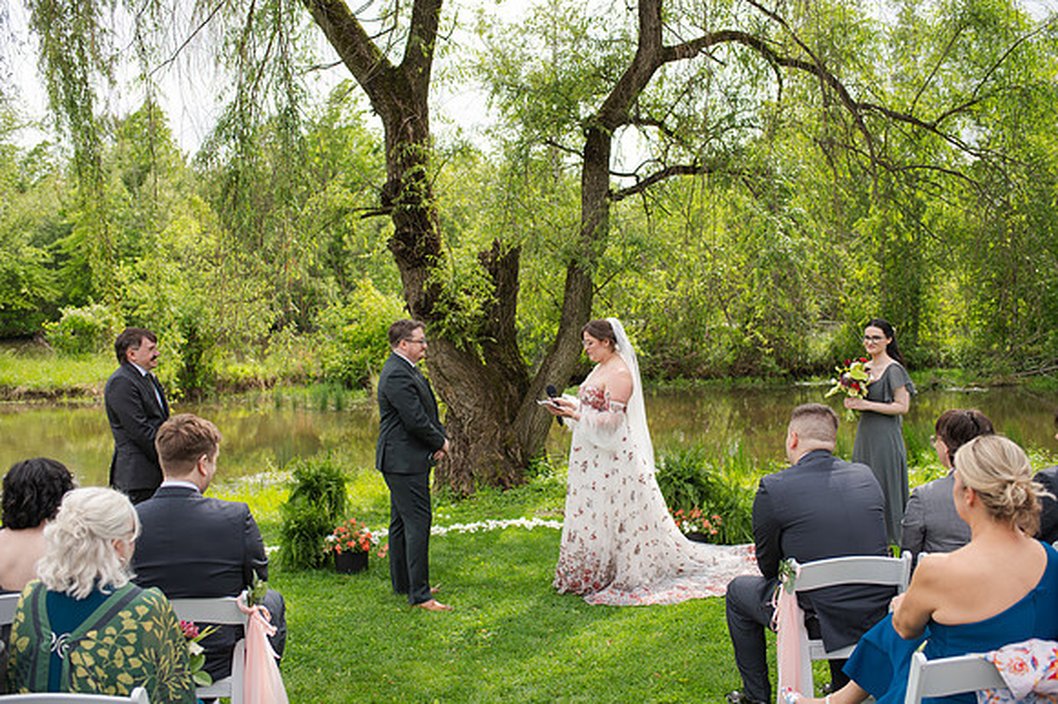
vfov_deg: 37.8
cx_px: 529
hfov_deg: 54.5
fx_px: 1028
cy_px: 352
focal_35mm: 35
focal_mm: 35
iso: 100
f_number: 3.5
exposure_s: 1/500
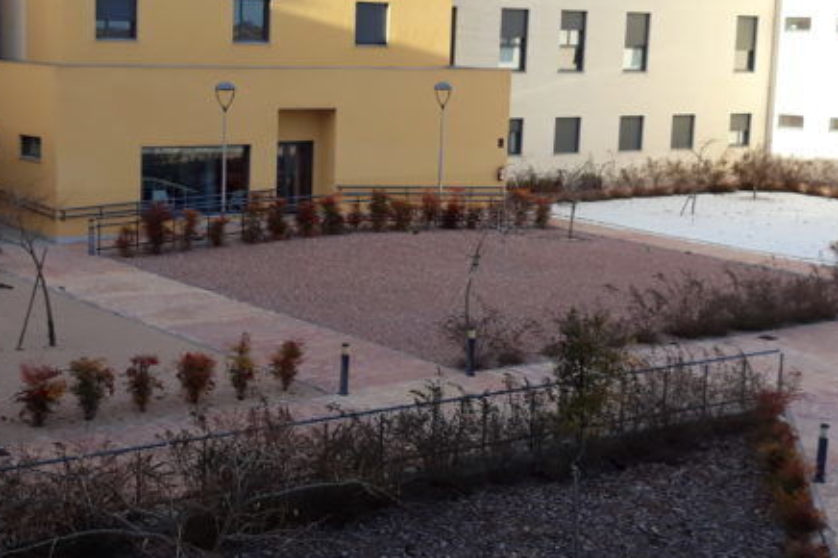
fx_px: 1535
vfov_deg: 20.6
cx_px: 373
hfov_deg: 30.5
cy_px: 271
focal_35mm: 66
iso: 40
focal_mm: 3.71
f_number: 1.7
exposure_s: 1/760
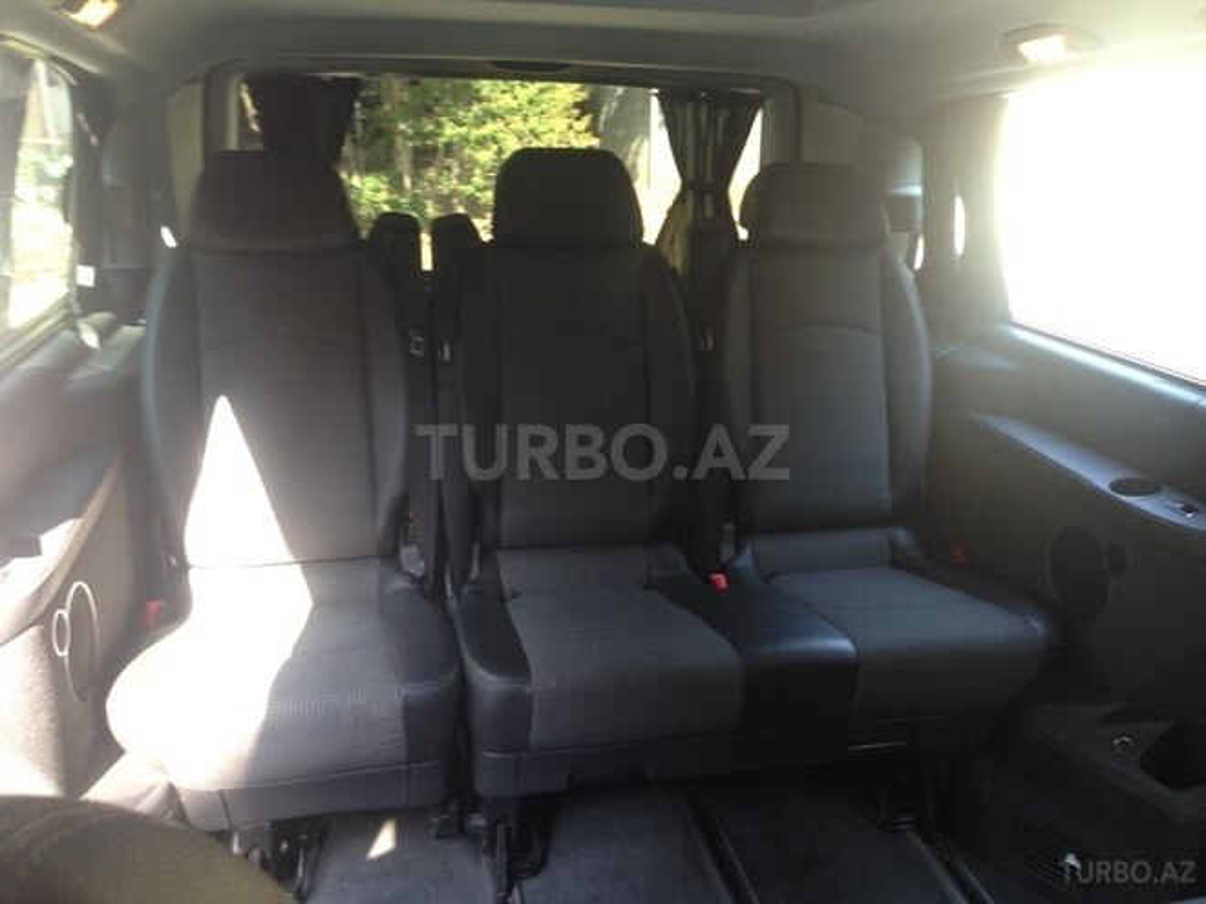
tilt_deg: -17.5
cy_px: 452
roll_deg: -0.2
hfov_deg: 55.4
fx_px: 1150
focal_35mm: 33
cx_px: 603
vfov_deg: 42.9
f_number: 2.4
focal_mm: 4.12
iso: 50
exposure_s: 1/20
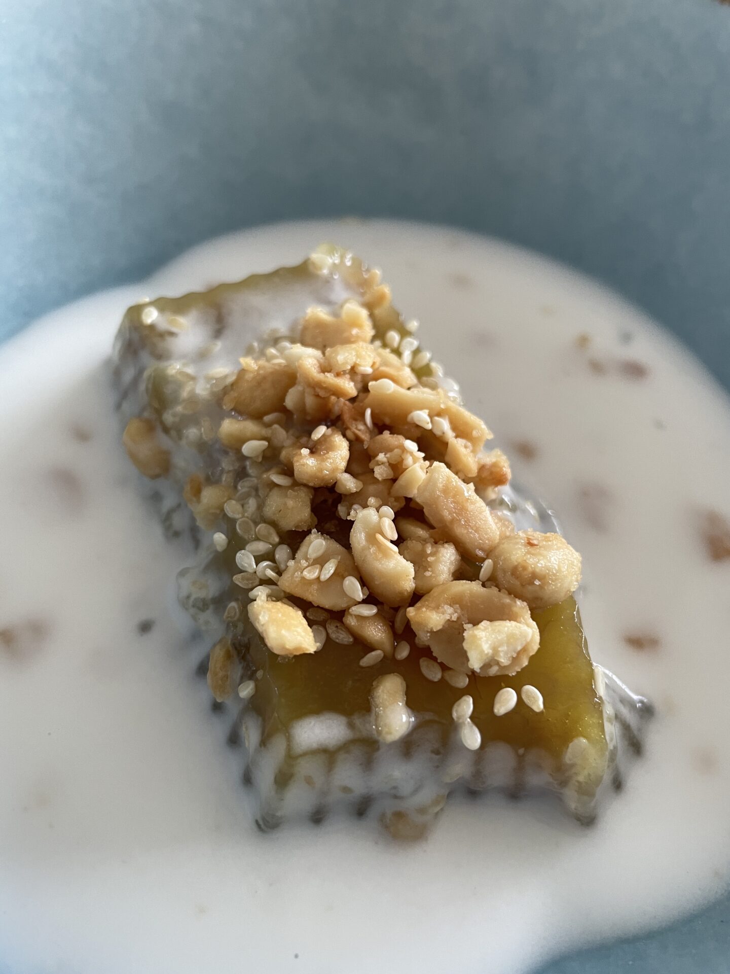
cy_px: 487
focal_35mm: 26
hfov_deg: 53.1
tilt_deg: -54.6
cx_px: 365
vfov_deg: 67.3
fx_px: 731
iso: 125
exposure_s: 1/80
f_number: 1.6
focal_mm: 4.2
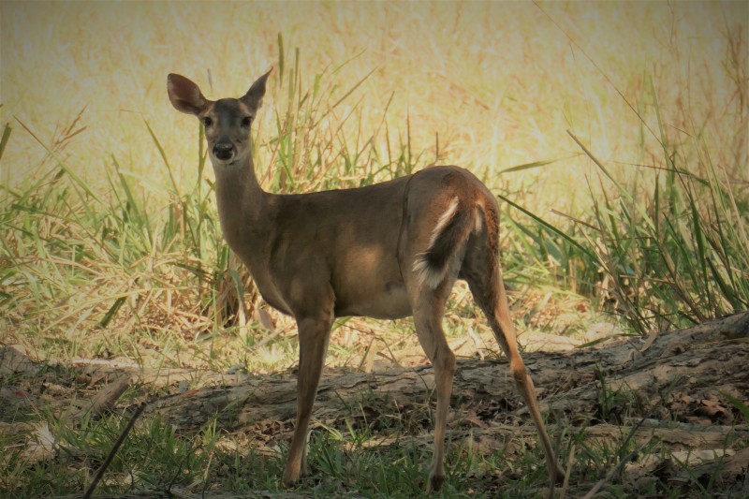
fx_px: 14206
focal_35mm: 683
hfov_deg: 3.0
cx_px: 374
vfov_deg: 2.0
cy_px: 250
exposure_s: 1/160
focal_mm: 132
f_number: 6.4
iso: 200
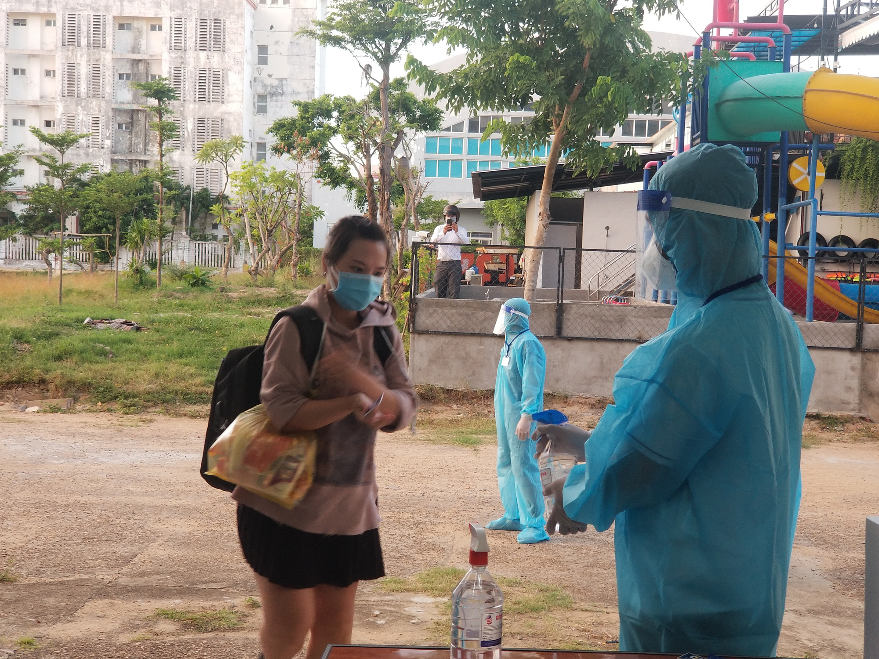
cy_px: 330
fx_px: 1320
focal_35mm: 52
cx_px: 440
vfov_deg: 28.0
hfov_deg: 36.8
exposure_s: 1/33
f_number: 2.4
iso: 50
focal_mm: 6
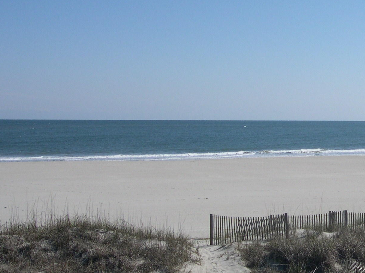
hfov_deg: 26.5
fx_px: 749
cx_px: 330
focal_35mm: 71
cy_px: 119
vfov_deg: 20.7
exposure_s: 1/525
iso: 141
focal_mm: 8
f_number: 7.6
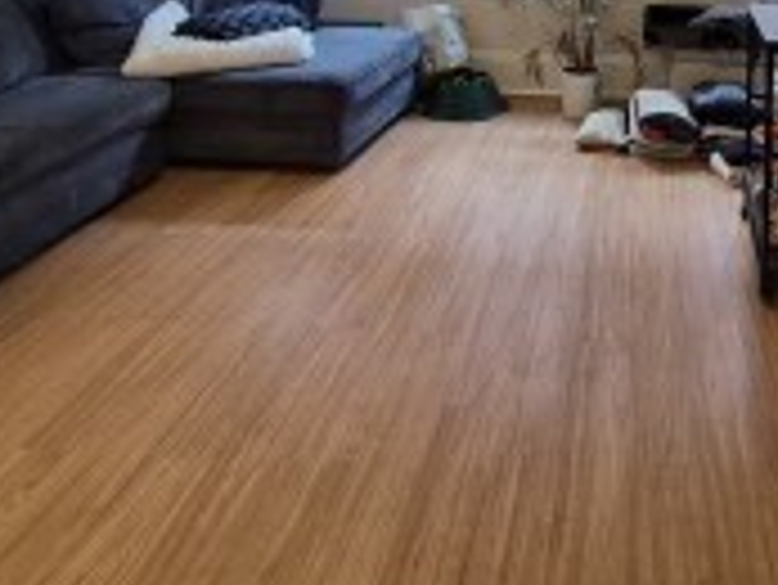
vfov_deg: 38.7
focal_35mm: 30
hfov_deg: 55.9
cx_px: 616
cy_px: -58
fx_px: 675
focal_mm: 1.74
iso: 250
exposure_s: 1/60
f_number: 2.2
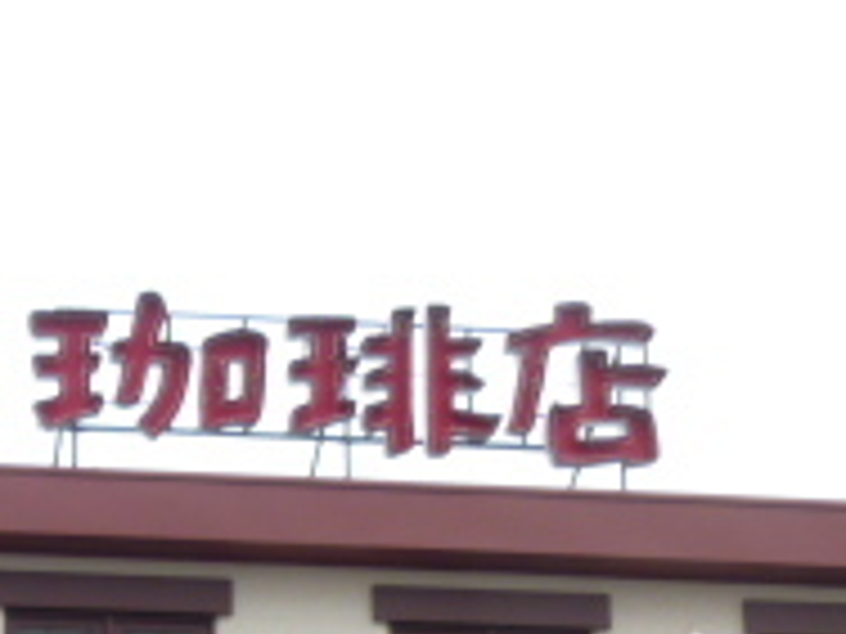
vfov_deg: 15.6
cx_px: -135
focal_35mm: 85
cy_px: 1030
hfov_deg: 21.6
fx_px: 2077
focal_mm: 4.5
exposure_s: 1/160
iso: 100
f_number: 3.1
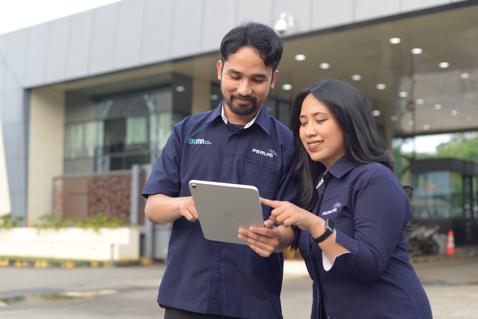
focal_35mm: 50
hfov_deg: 39.6
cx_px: 239
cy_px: 160
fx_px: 664
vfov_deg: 27.0
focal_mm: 50
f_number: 3.5
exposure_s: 1/160
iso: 280
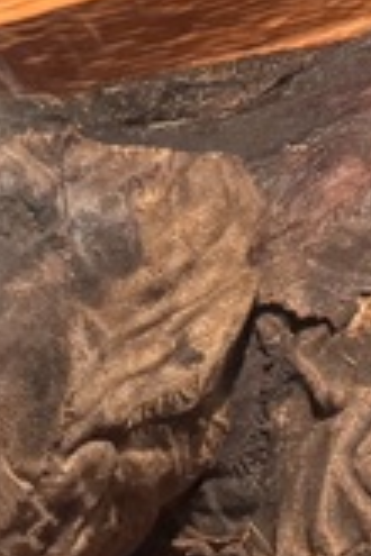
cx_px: 675
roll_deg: -18.7
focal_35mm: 155
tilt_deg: -29.0
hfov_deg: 8.5
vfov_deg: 12.4
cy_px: -350
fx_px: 2396
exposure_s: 1/40
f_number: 1.78
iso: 1000
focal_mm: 6.76
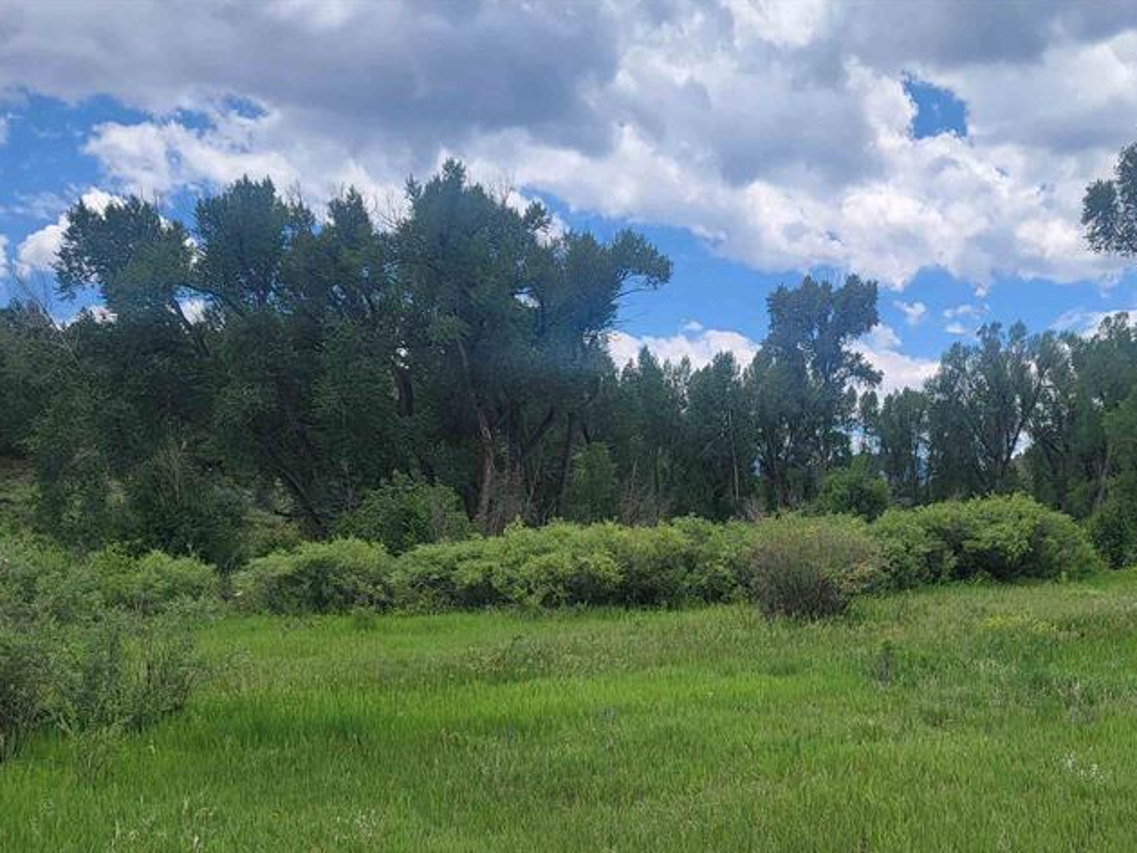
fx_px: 1281
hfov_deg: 46.8
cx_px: 789
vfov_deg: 35.6
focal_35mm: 39
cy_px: 687
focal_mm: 6.7
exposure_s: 1/929
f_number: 1.8
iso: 16
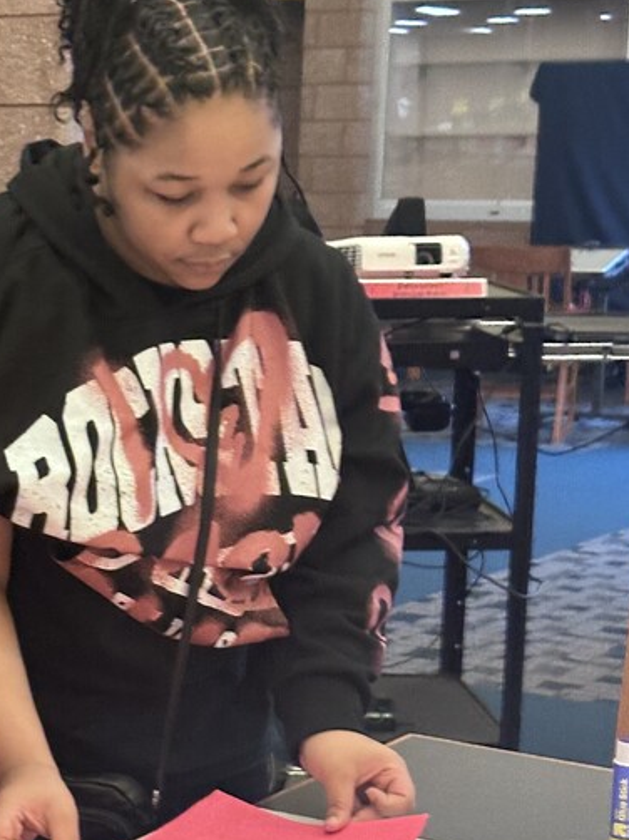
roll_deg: +1.3
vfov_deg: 19.9
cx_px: 5
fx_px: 2376
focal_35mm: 98
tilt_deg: -12.0
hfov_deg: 14.8
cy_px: 648
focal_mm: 6.86
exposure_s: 1/40
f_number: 1.78
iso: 400
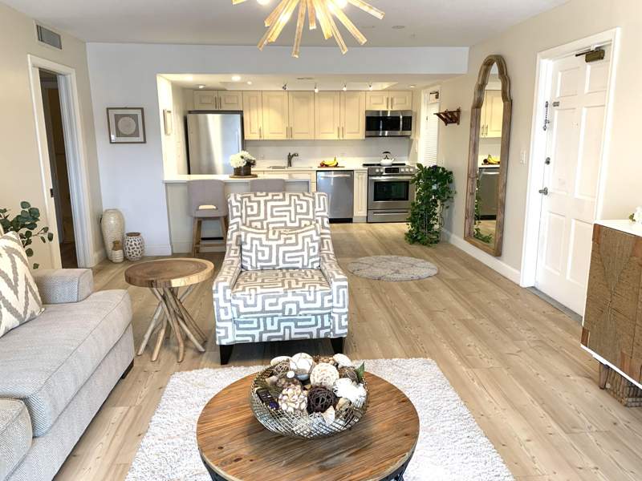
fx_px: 482
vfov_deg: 53.1
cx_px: 321
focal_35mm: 26
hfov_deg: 67.3
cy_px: 240
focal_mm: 4.25
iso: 100
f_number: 1.8
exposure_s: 1/60
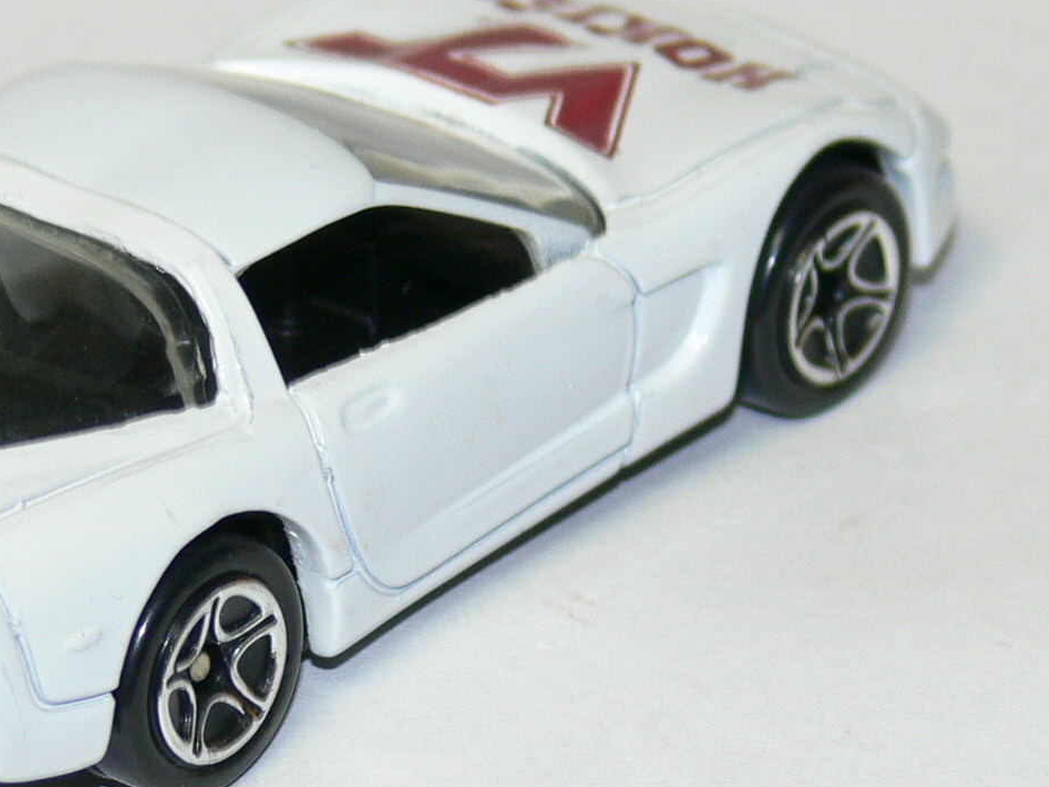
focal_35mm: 352
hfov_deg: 5.6
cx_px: 246
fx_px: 10667
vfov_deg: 4.2
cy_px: 334
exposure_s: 1/30
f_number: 3.6
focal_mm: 27.3
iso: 100
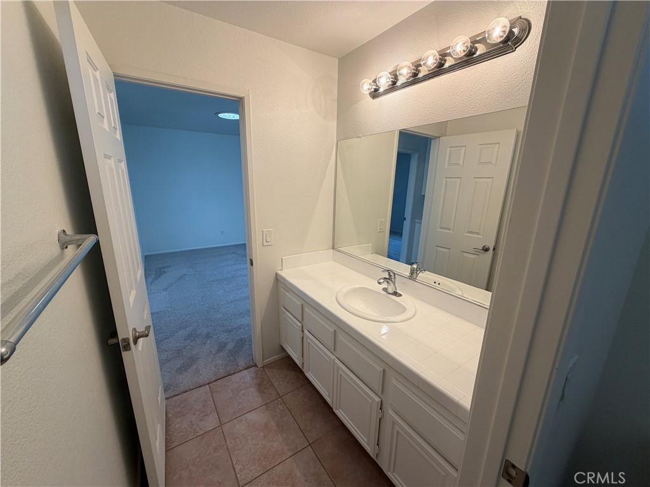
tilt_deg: -13.6
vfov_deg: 85.7
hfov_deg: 102.1
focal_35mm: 14
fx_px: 263
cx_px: 325
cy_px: 244
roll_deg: -0.8
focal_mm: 2.22
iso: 100
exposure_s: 1/120
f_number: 2.2
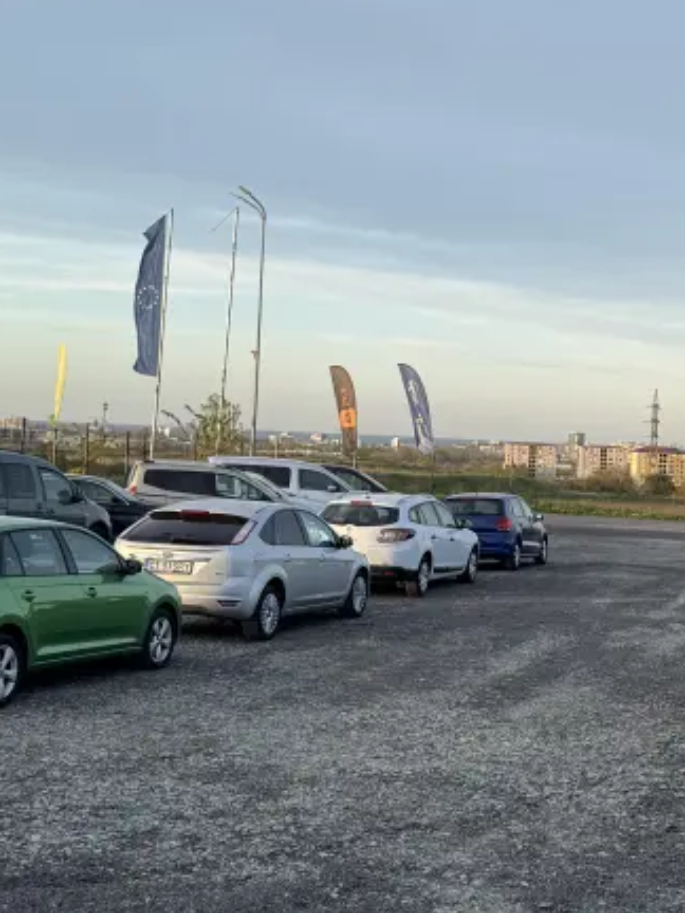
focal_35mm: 60
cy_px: 440
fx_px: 1583
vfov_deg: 32.2
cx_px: 691
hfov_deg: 23.4
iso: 80
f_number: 1.78
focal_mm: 6.76
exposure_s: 1/938
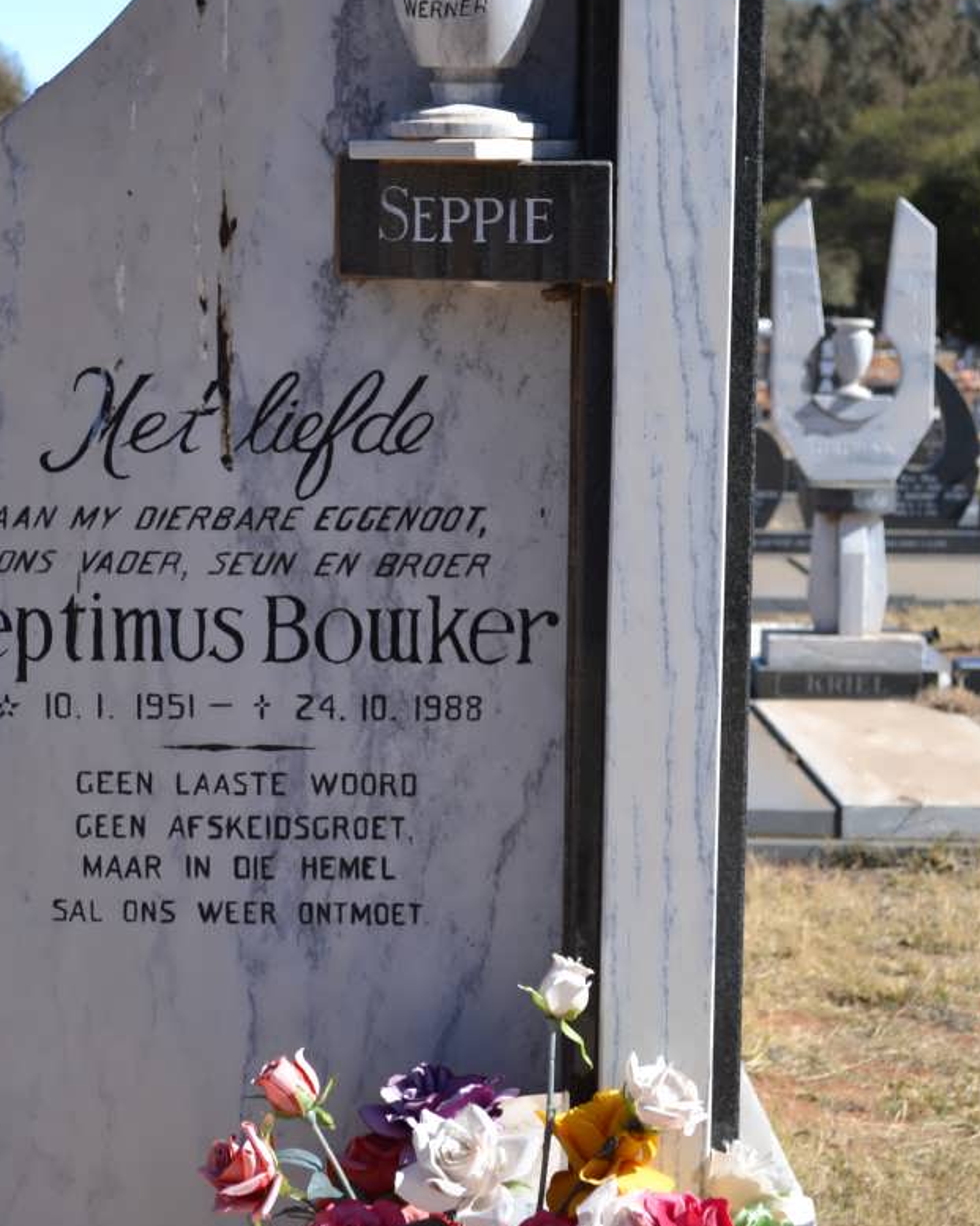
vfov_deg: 22.0
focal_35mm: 87
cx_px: 278
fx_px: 3156
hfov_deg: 17.6
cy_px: 606
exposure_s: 1/125
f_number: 5.6
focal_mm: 40
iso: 125
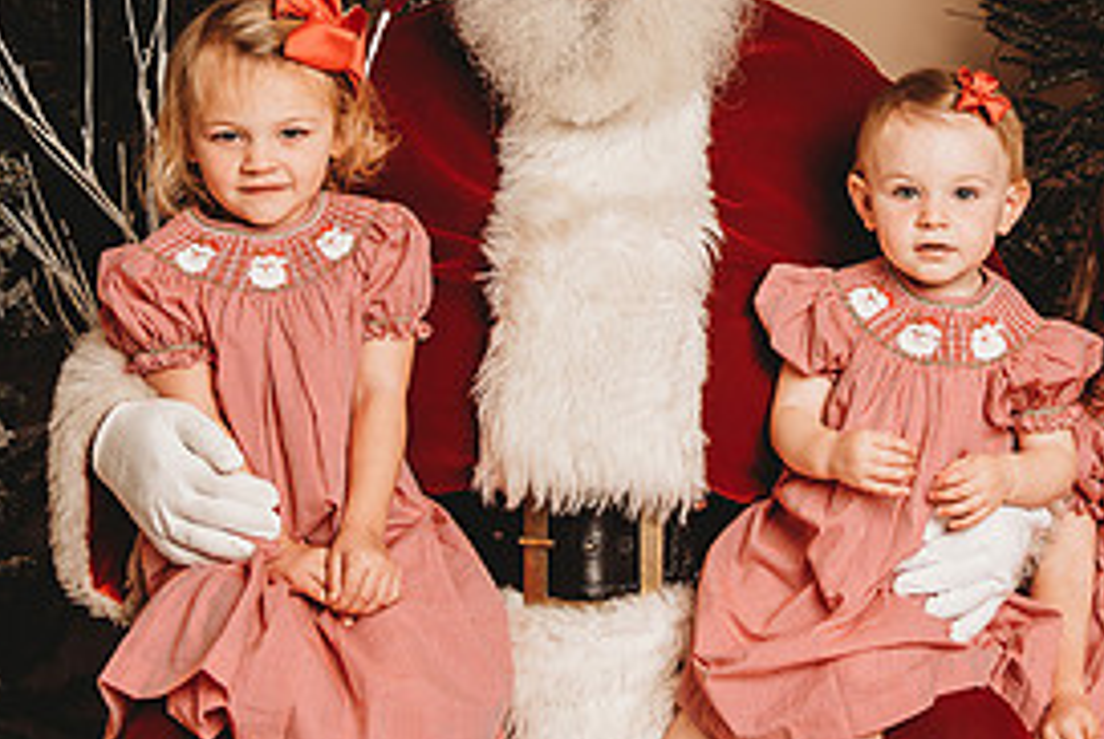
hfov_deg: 24.9
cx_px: 755
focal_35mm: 81
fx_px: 2487
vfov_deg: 16.8
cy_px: 225
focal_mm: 38
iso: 100
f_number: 4
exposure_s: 1/160
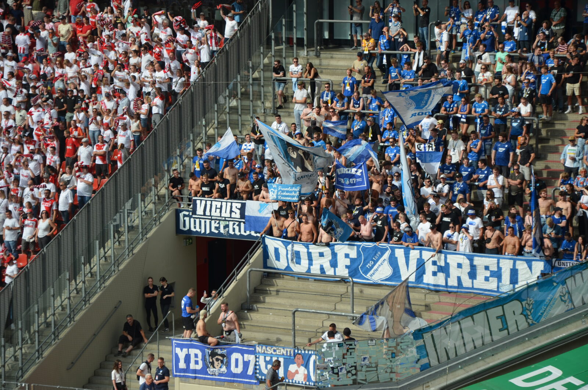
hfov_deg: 14.9
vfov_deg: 9.9
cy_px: 195
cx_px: 294
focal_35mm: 138
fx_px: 2249
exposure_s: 1/640
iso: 200
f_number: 6.3
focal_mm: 92
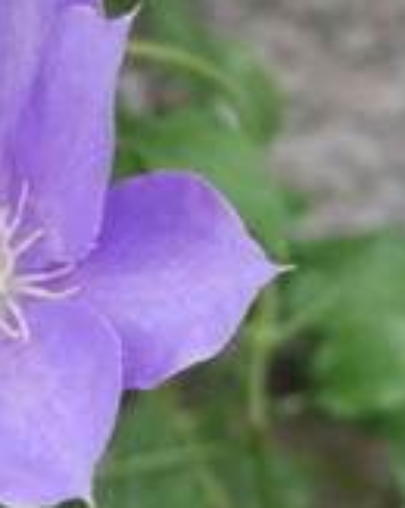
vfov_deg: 13.4
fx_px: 2162
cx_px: -104
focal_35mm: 144
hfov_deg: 10.5
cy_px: 327
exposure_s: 1/250
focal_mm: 20
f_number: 2.5
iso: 200
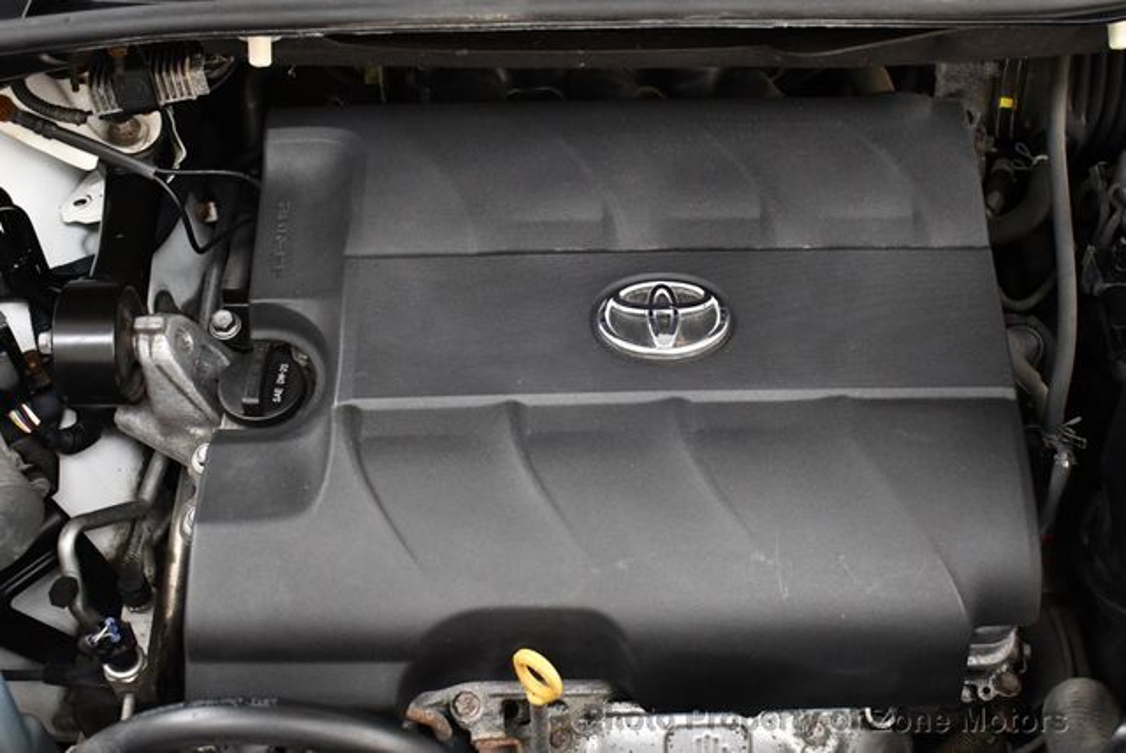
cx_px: 563
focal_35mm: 46
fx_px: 1440
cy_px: 376
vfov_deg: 29.3
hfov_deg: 42.7
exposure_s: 1/100
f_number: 3.8
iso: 3200
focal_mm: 23
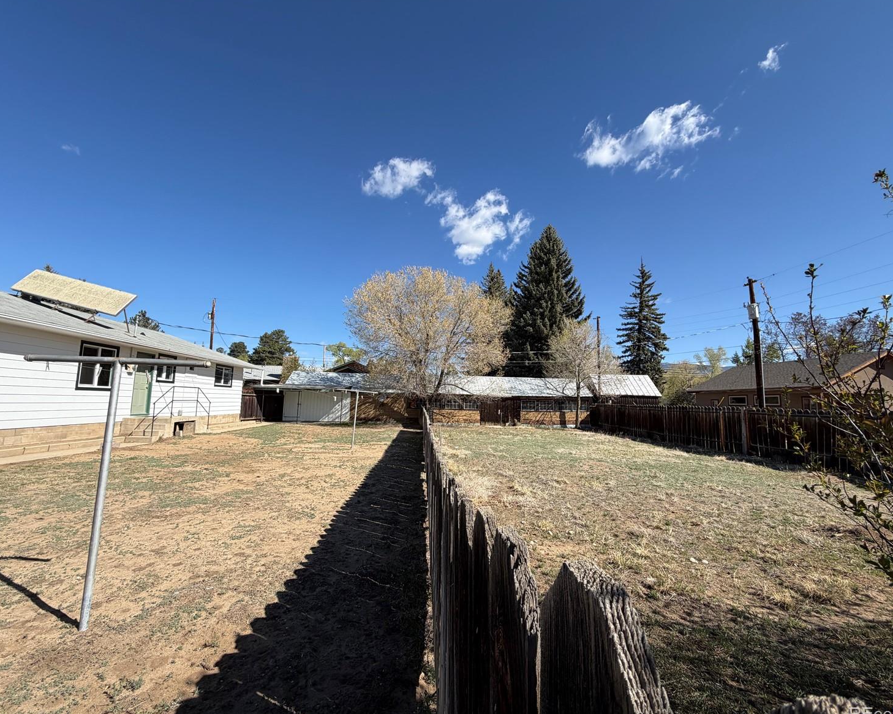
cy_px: 359
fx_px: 396
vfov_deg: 84.0
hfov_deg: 96.8
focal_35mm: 15
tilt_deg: +6.2
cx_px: 459
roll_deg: -1.1
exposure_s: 1/770
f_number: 2.2
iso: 25
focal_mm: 2.22
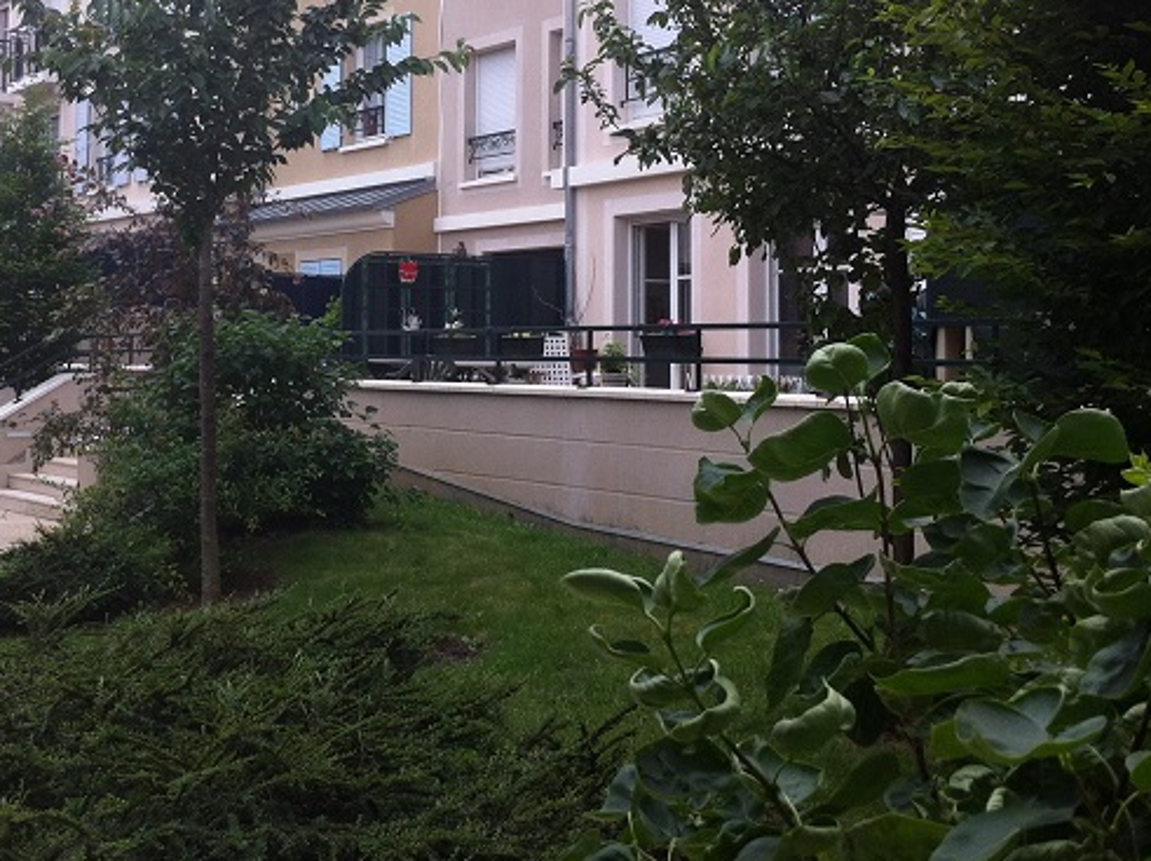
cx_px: 406
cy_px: 224
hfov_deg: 33.6
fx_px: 1893
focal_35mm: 57
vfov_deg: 25.3
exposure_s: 1/277
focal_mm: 3.85
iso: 80
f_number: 2.8
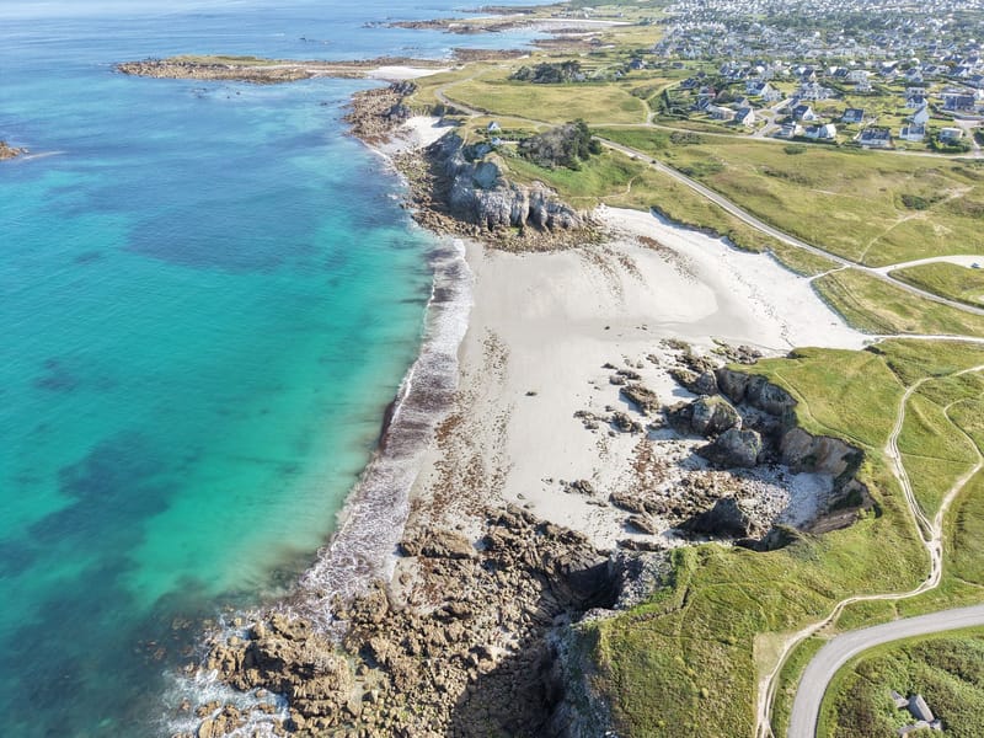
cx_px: 492
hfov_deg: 71.6
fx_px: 682
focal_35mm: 24
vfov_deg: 56.8
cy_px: 369
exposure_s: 1/125
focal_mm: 8.67
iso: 140
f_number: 1.8
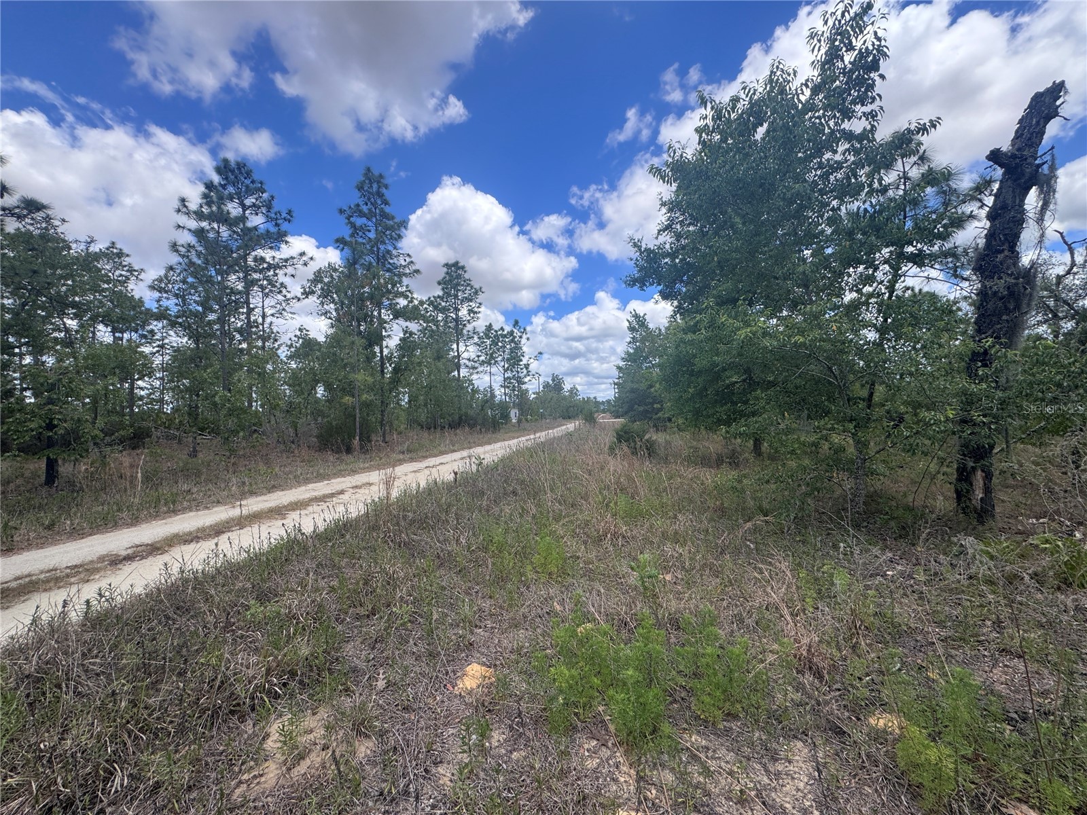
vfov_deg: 85.7
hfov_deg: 102.1
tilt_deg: +1.4
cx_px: 544
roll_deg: +1.9
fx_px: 440
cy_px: 408
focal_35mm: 14
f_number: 2.2
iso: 50
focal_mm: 2.22
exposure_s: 1/1395
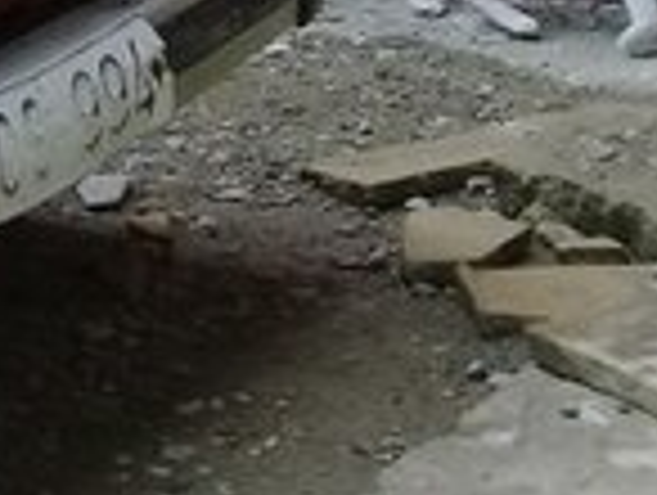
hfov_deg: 11.9
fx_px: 2662
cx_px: -810
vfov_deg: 10.3
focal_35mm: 140
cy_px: -259
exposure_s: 1/280
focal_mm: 3.3
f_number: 2.2
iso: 50
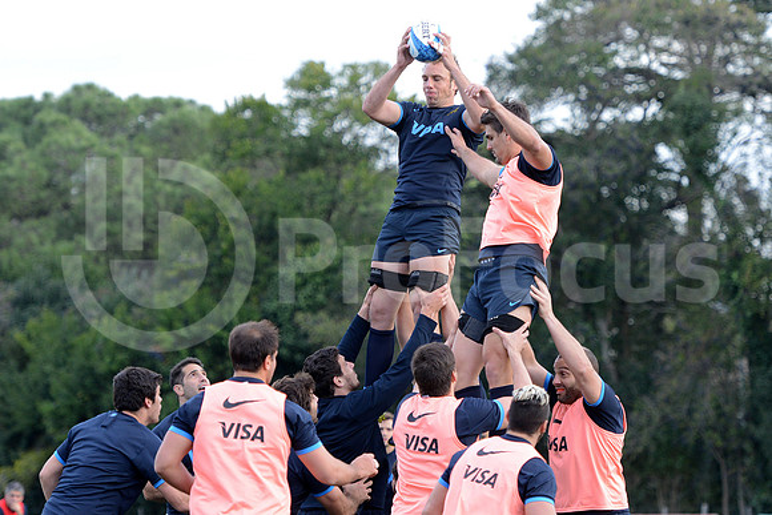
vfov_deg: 7.6
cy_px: 258
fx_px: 3861
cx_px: 386
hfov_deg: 11.4
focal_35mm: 180
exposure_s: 1/640
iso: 1000
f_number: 4
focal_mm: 180
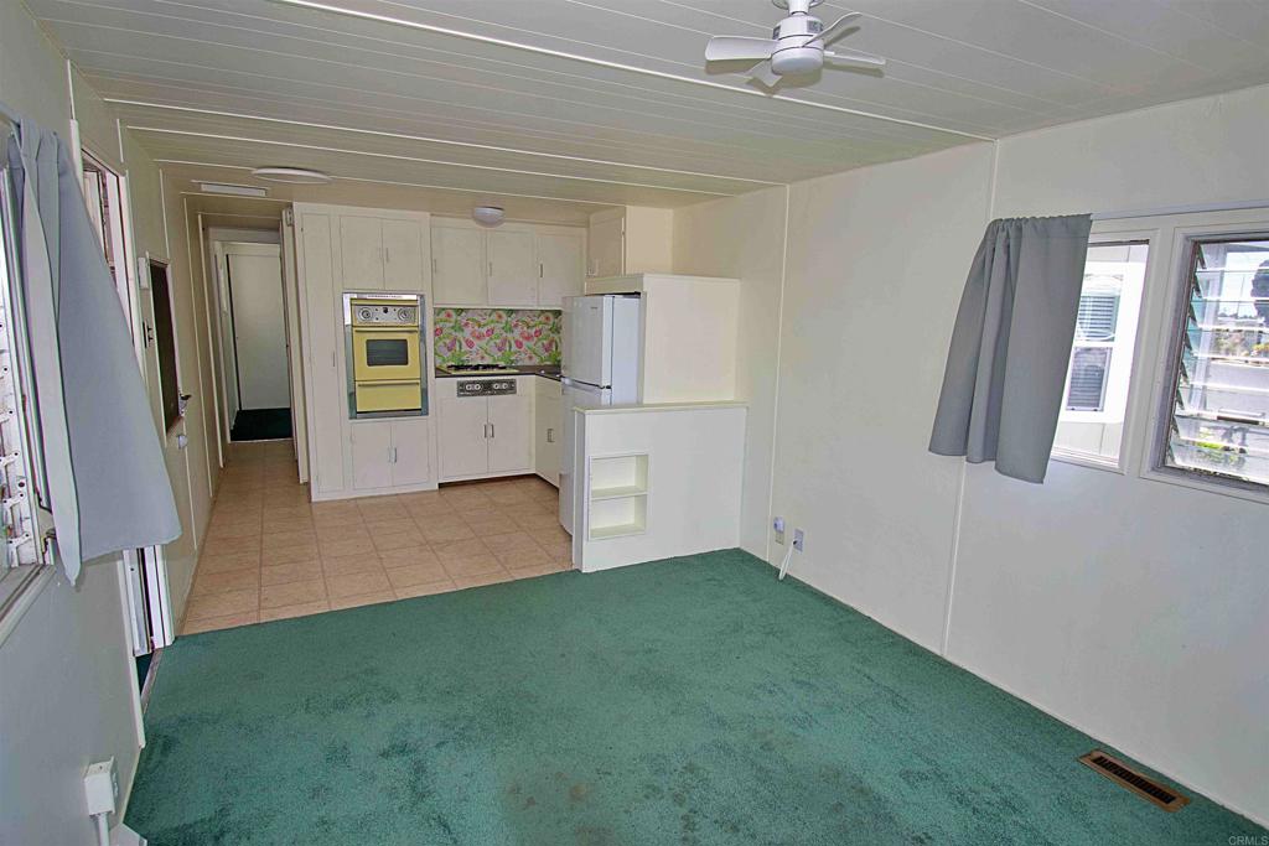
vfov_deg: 63.2
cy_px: 423
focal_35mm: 20
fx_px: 687
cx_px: 634
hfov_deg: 85.4
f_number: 4.8
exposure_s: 1/250
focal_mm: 13
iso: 500
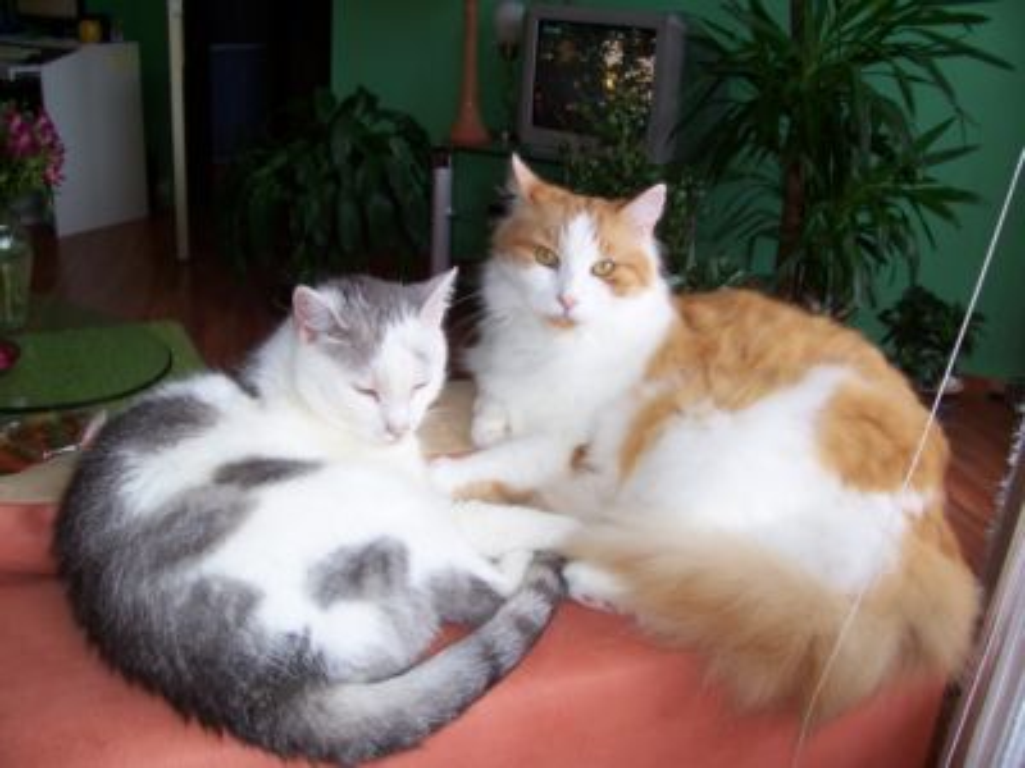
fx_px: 1007
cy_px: 384
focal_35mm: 34
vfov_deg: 41.8
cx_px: 512
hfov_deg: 54.0
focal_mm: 5.6
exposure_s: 1/60
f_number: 2.7
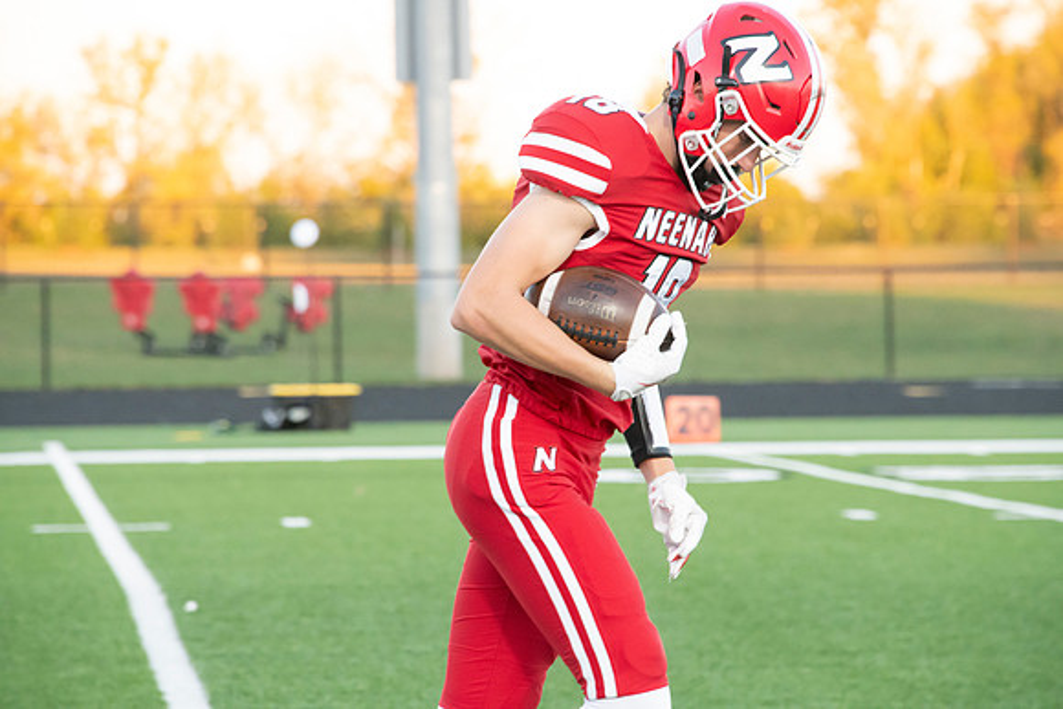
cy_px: 354
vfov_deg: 4.6
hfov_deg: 6.9
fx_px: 8860
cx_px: 532
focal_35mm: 300
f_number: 9
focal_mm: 300
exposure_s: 1/400
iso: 8000
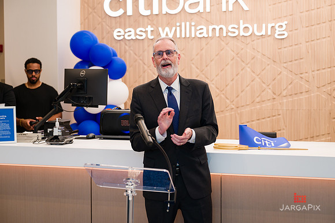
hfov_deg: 33.0
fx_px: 566
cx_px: 176
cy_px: 106
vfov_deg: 22.3
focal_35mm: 61
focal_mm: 57
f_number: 3.2
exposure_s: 1/200
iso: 400
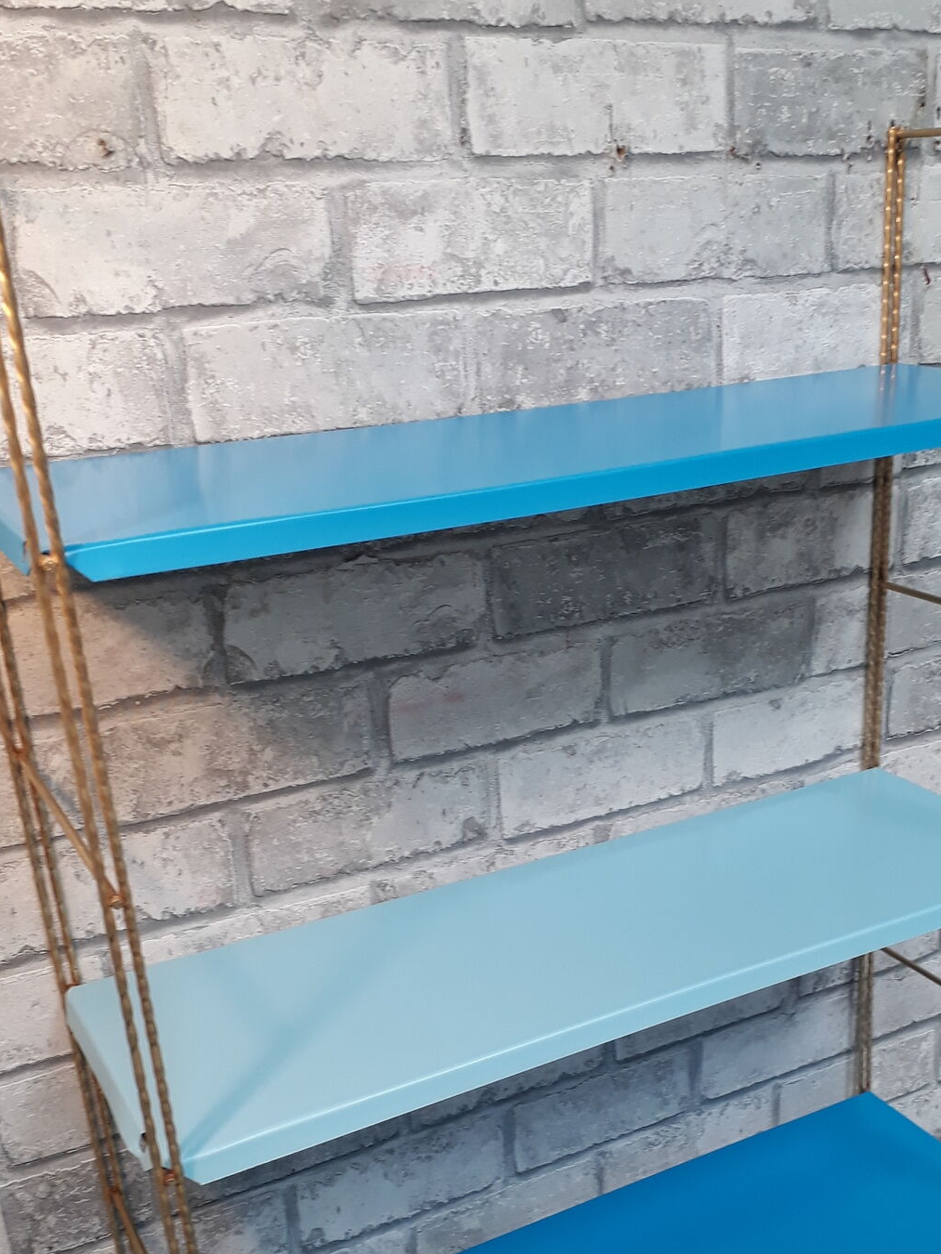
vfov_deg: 45.9
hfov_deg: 35.8
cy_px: 856
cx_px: 574
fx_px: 1449
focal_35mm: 40
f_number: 1.9
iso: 50
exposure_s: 1/50
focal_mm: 3.6
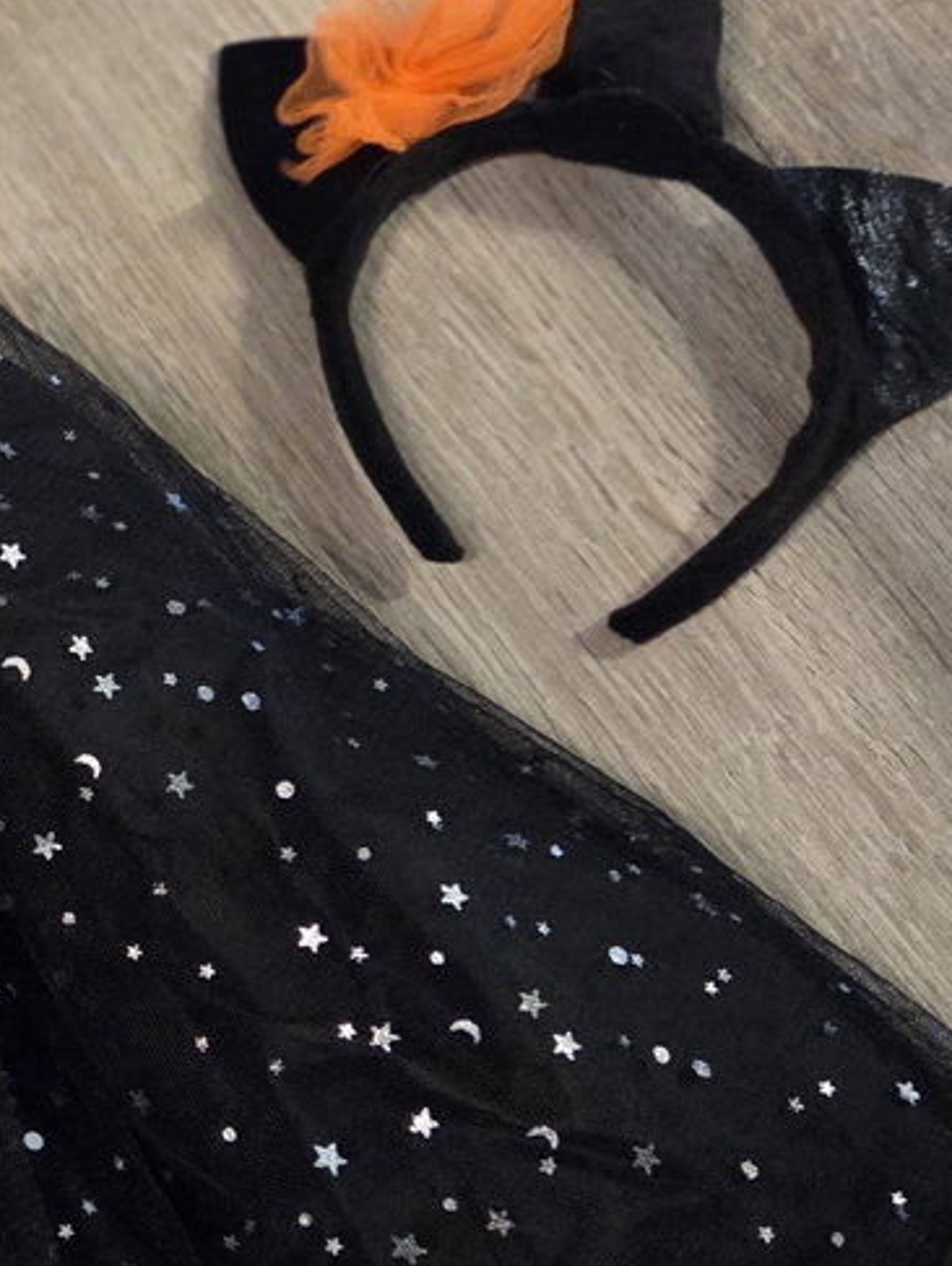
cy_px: 532
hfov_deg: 17.5
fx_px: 2856
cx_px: -369
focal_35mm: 78
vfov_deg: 25.0
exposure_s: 1/100
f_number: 1.8
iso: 2000
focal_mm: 5.4
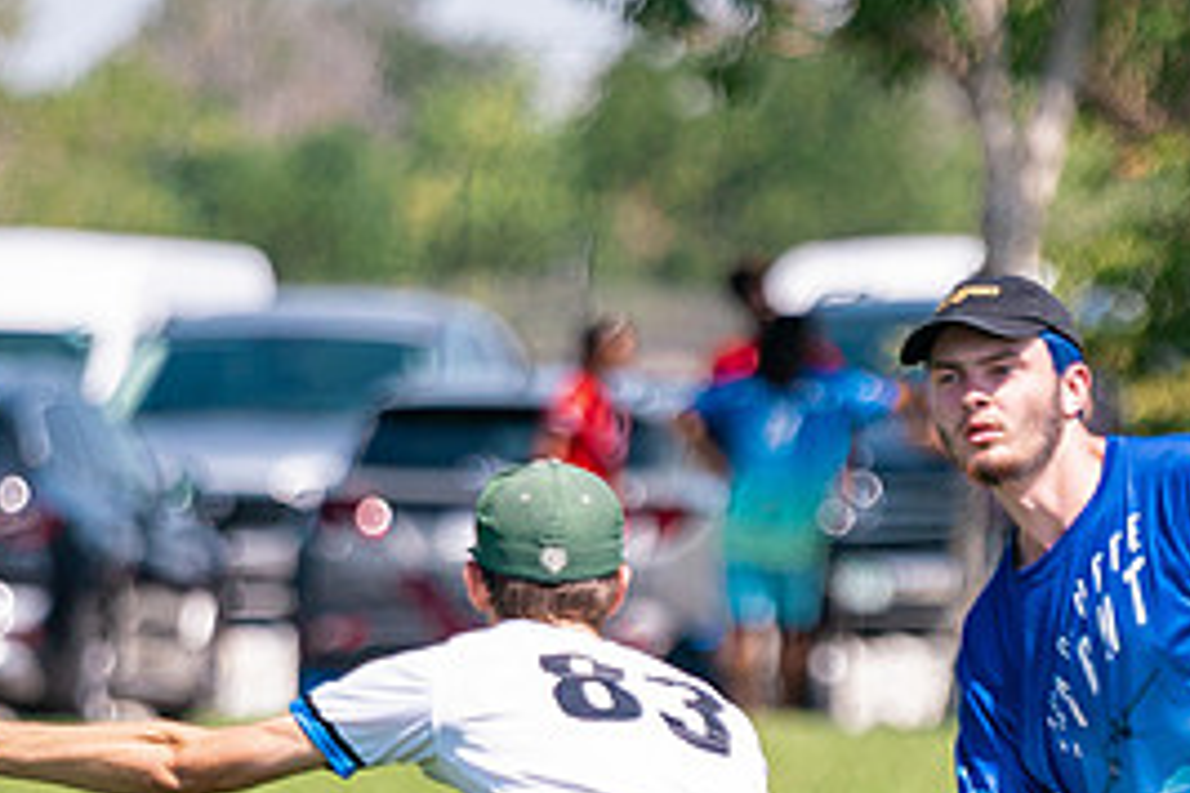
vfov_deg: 2.0
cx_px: 906
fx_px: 22179
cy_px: 799
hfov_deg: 3.1
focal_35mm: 671
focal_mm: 200
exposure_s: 1/4000
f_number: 2.8
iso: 320
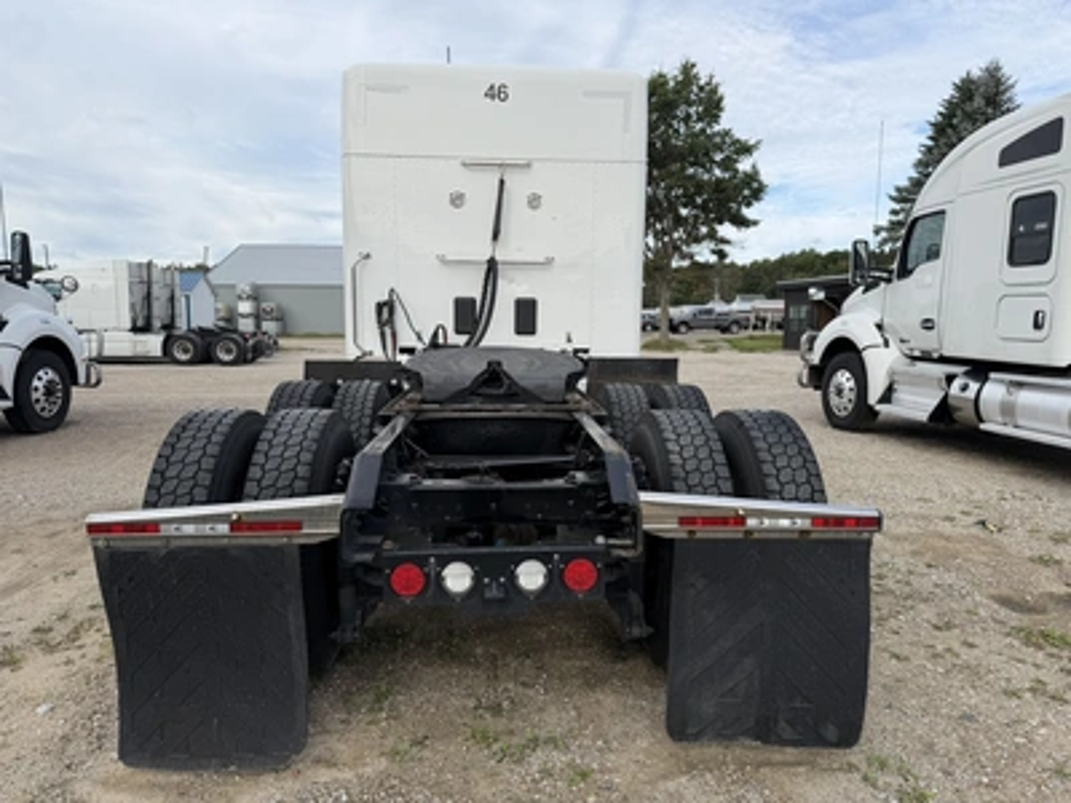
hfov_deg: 71.6
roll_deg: -0.6
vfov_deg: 56.8
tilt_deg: -7.6
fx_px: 743
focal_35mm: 24
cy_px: 402
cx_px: 536
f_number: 1.78
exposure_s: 1/2525
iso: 80
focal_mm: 6.76
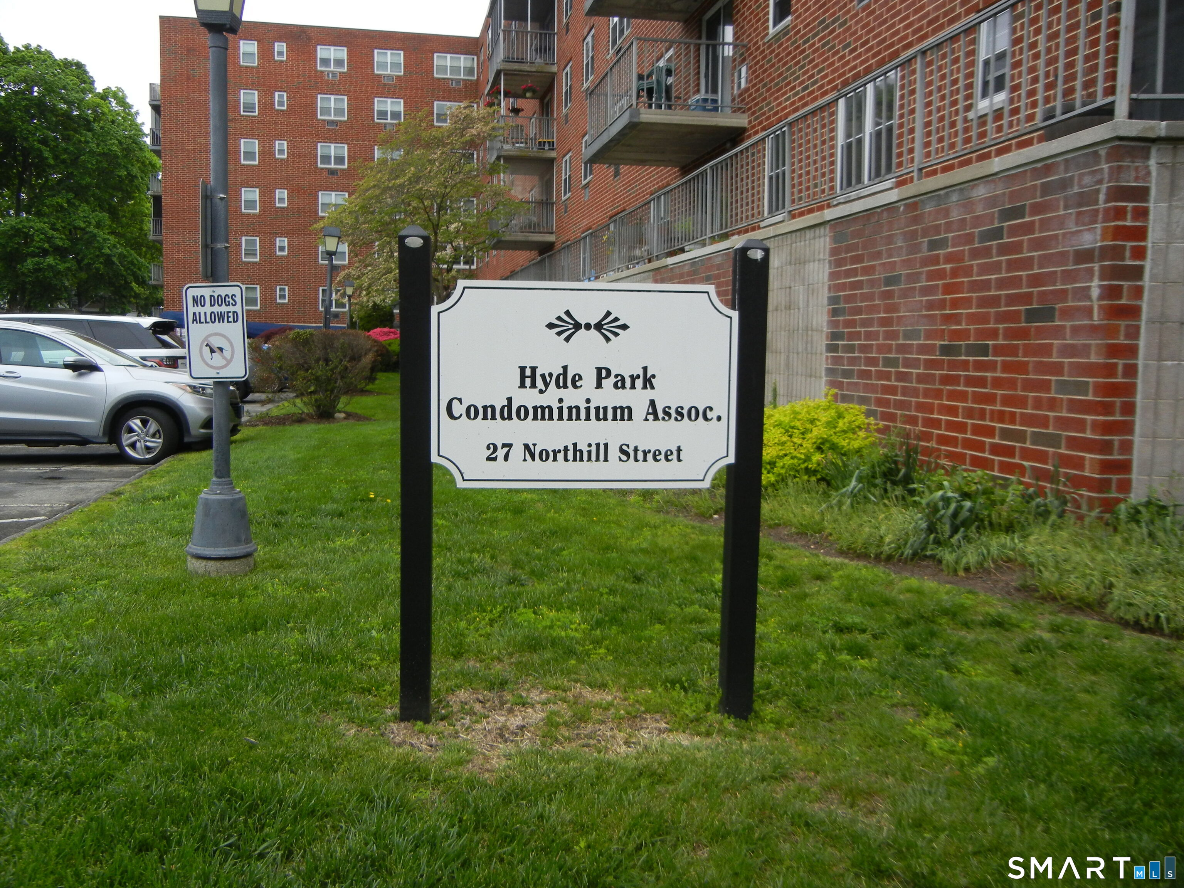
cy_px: 444
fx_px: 1026
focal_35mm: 30
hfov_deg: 60.0
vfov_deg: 46.8
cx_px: 592
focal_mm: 5.4
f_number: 3.5
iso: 160
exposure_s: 1/550
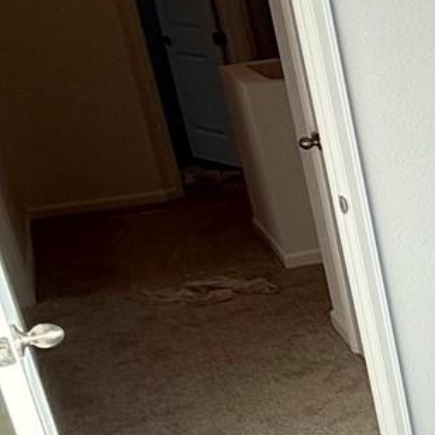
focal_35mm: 64
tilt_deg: -17.7
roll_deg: -1.4
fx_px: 910
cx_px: 945
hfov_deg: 16.8
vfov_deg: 26.9
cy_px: 248
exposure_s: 1/200
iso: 50
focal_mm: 2.22
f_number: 2.2
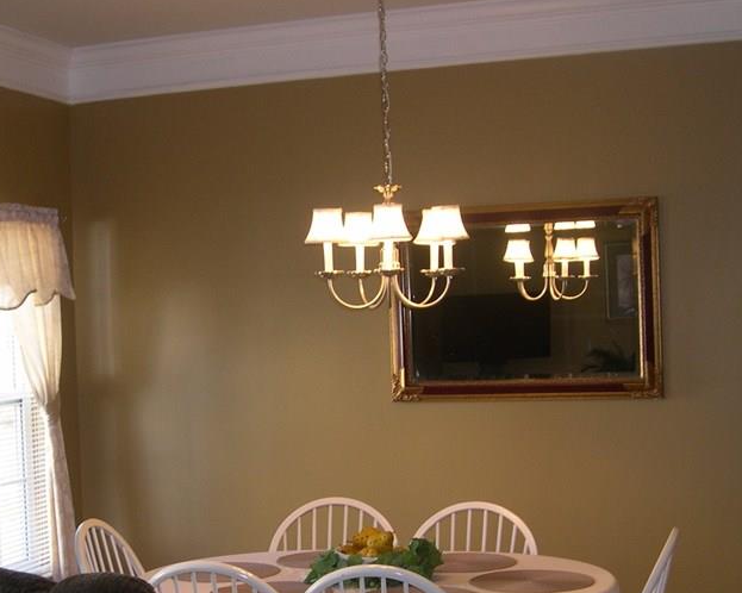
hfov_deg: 30.7
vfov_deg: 24.8
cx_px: 229
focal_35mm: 61
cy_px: 412
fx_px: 1339
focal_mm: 8
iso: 100
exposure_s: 1/30
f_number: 2.8
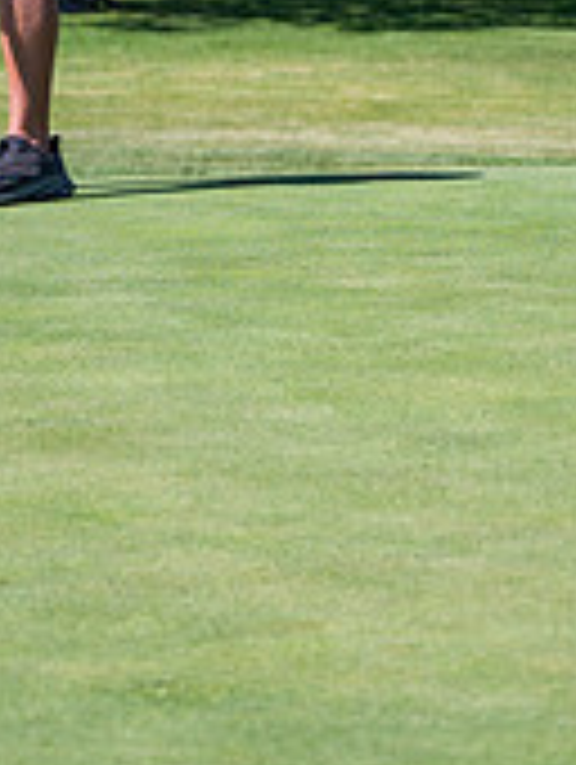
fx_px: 5068
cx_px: 459
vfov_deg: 8.6
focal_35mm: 229
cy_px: -32
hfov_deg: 6.5
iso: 200
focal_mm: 70
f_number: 4
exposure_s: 1/1600
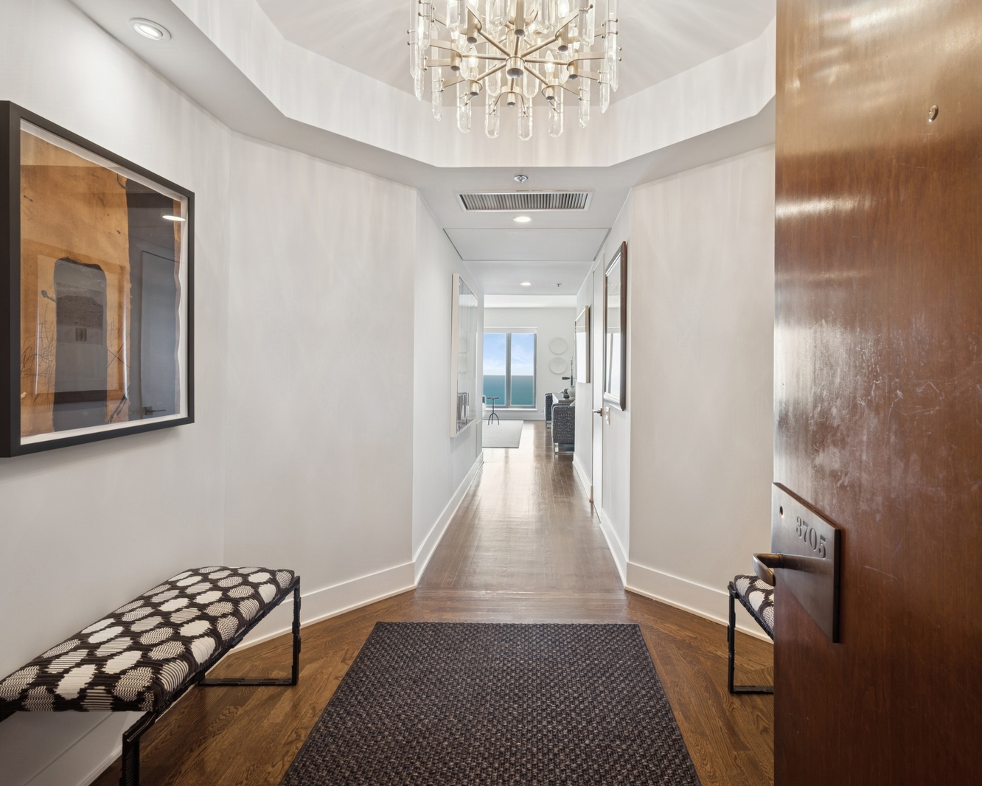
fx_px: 465
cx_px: 521
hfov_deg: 93.0
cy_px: 393
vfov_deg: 80.4
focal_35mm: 16
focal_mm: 14
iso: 100
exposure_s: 1/6
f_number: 10
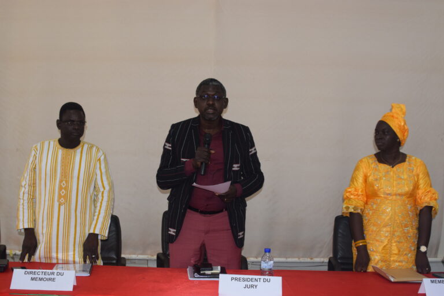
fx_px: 518
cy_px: 148
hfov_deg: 46.4
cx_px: 222
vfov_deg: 31.9
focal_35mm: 42
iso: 800
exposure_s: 1/100
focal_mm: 28
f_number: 5
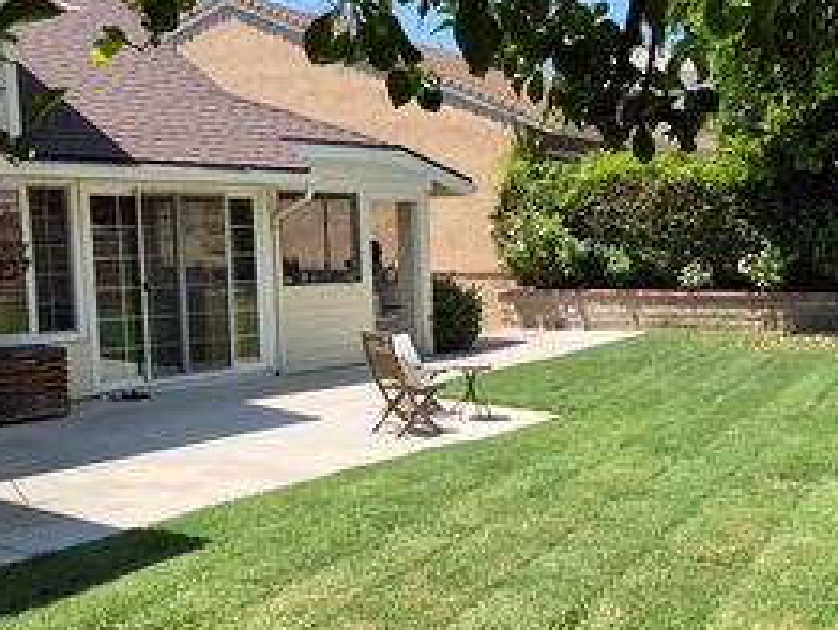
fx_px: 1066
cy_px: 387
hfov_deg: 42.2
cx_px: 578
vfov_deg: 32.8
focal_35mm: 44
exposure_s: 1/3792
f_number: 1.8
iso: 80
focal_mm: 5.4
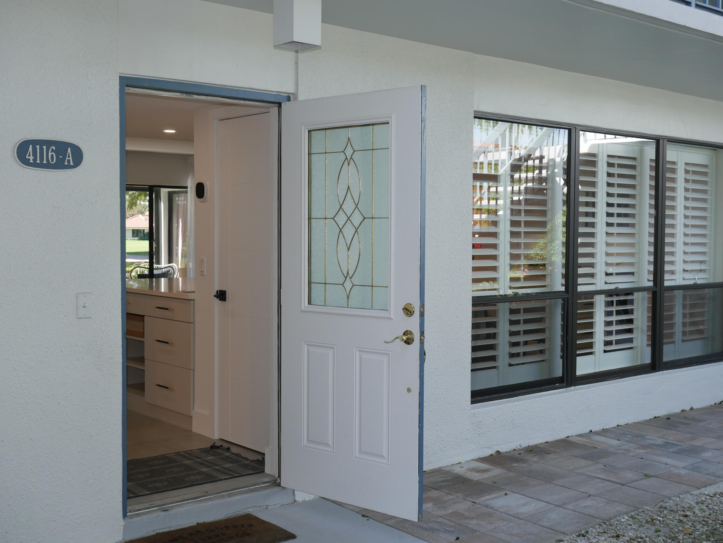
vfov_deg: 32.9
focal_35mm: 44
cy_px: 272
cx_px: 362
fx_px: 919
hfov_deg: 42.9
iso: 400
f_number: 5.6
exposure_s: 1/160
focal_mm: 22
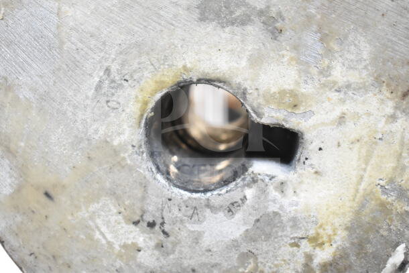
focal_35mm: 51
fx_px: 580
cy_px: 136
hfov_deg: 38.9
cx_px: 204
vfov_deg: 26.5
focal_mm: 34
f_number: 4.5
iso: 1800
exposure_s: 1/50
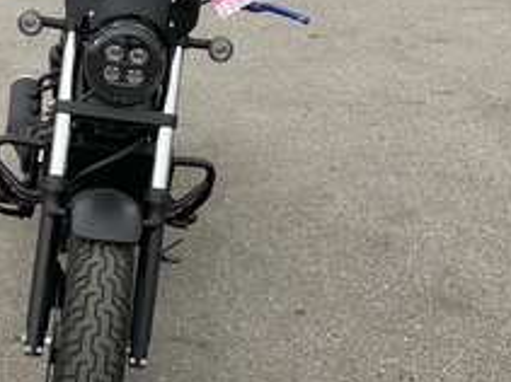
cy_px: 215
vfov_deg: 26.5
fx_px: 811
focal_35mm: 55
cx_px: 114
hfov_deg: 34.1
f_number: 1.8
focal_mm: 3
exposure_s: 1/1015
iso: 25
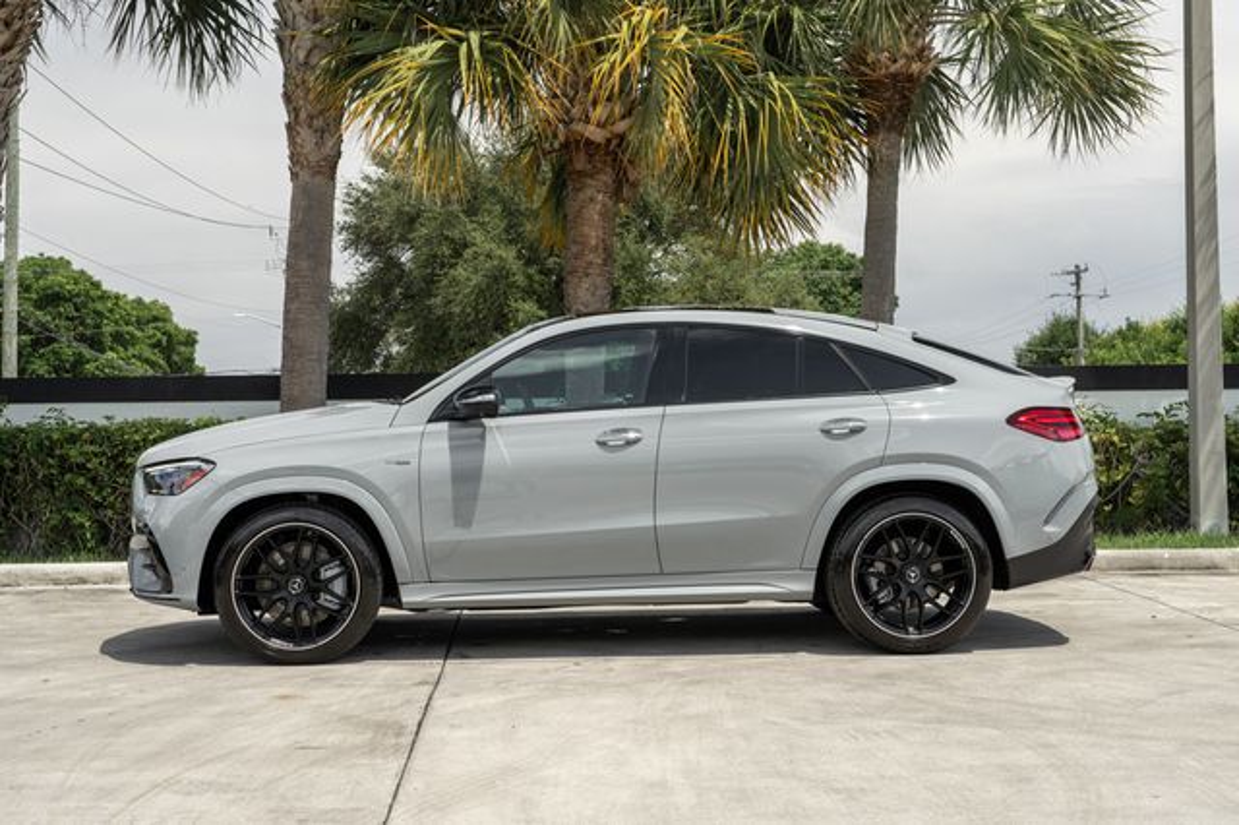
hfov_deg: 36.8
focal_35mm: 54
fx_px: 1862
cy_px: 404
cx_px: 636
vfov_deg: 25.0
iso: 100
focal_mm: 44
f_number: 8
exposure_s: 1/60
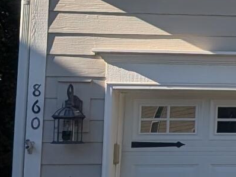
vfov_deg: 8.2
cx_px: 783
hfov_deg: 8.5
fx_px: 1235
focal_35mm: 181
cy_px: 55
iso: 20
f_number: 1.68
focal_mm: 6.9
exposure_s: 1/670
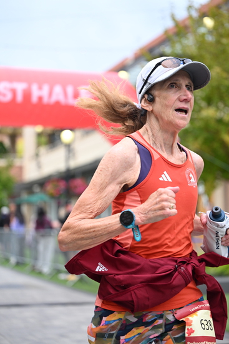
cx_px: 114
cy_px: 172
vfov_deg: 28.8
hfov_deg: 19.5
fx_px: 667
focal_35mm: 70
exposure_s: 1/2000
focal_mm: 70
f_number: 2.8
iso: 1000
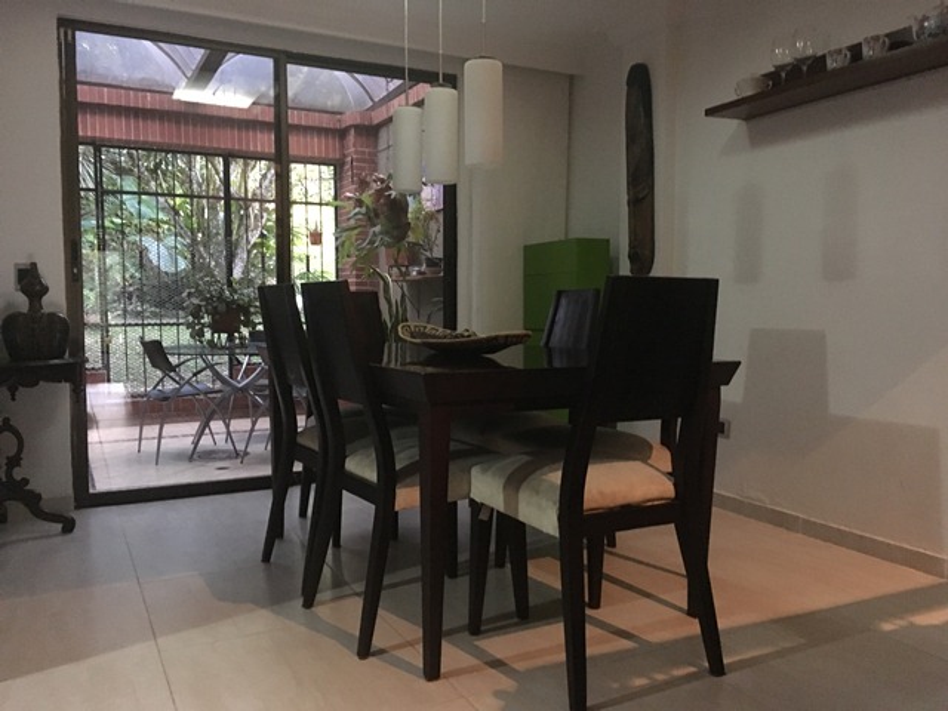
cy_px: 356
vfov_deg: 48.2
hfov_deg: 61.7
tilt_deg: -4.0
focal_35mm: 29
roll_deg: +0.0
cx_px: 474
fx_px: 794
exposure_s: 1/15
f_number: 2.2
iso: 500
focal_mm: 4.15
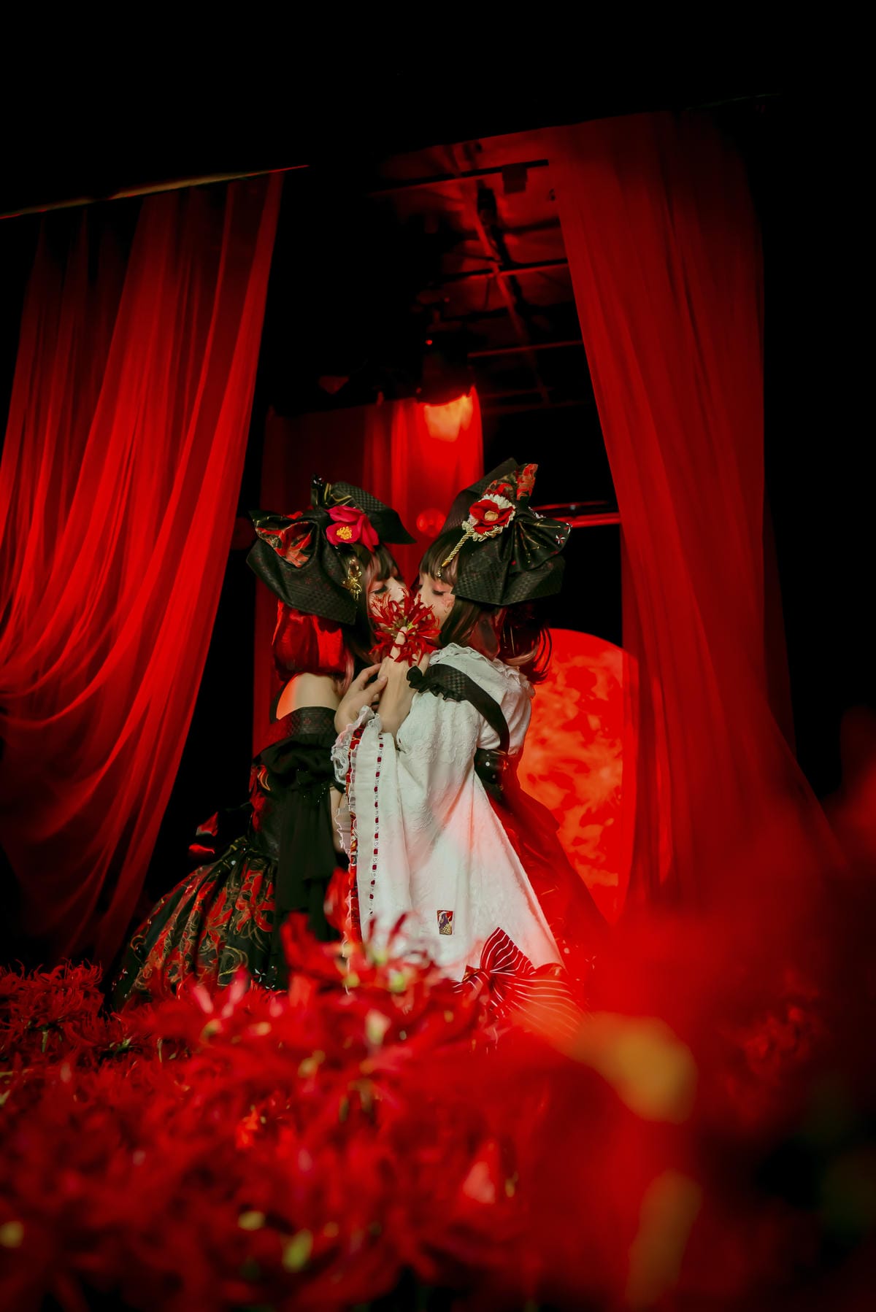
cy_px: 656
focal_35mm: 35
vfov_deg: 54.4
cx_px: 438
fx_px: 1276
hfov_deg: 37.9
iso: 640
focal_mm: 35
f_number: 2.5
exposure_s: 1/200
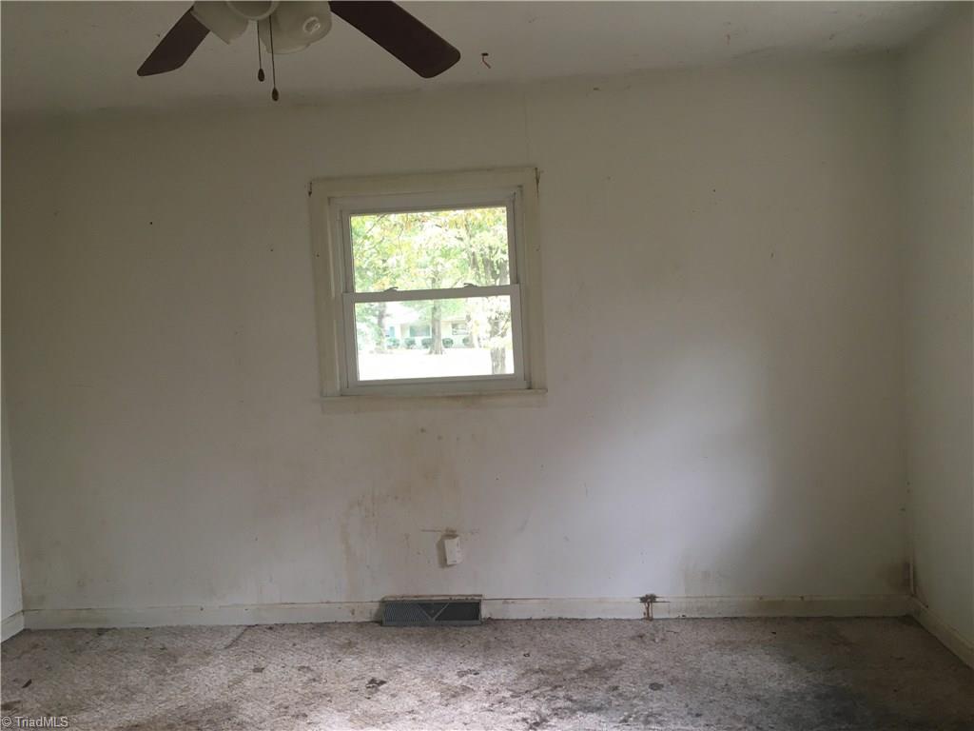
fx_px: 816
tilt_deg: -1.8
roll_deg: +3.0
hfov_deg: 61.7
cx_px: 487
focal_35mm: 29
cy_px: 366
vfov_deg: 48.2
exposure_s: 1/30
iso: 64
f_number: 2.2
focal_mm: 4.15
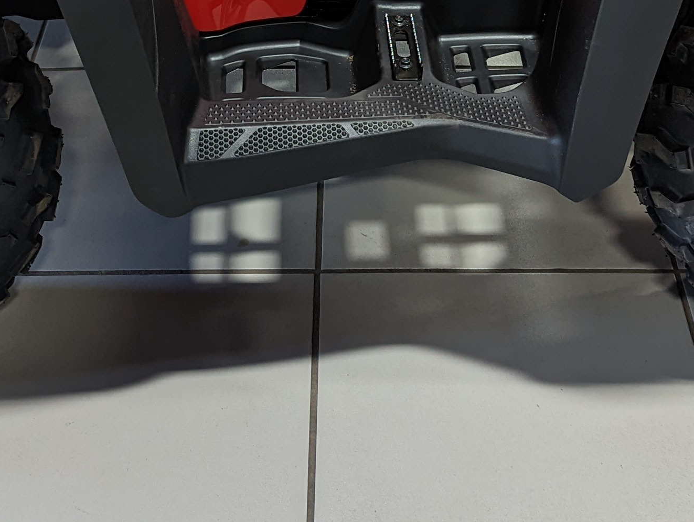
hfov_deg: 26.3
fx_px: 1486
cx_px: 337
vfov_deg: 18.8
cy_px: -110
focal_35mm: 74
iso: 89
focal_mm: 6.81
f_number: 1.85
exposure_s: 1/24.3
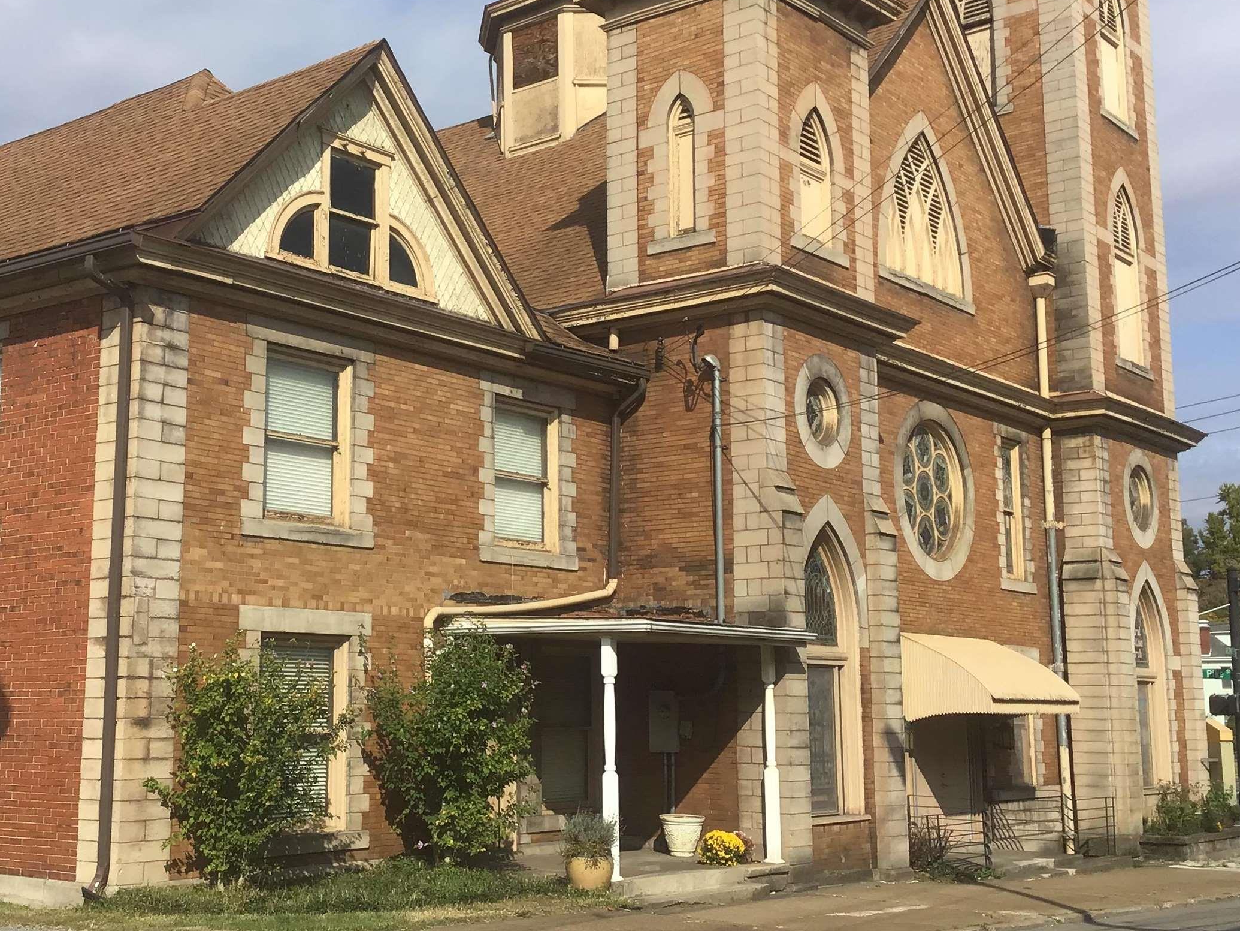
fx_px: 1648
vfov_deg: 31.5
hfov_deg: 41.1
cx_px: 498
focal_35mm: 46
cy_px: 452
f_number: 2.4
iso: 25
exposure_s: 1/1538
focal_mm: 3.3
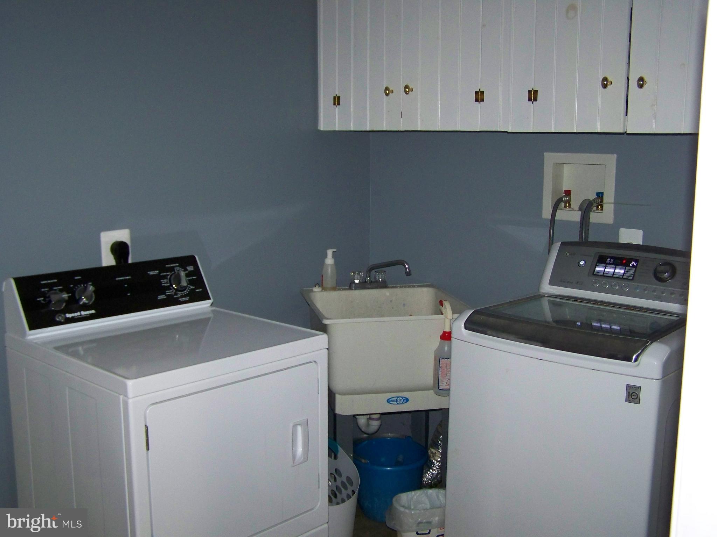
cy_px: 268
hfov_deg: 49.0
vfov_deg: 37.7
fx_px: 787
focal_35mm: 38
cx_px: 358
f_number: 2.8
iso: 200
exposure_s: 1/30
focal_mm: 6.3
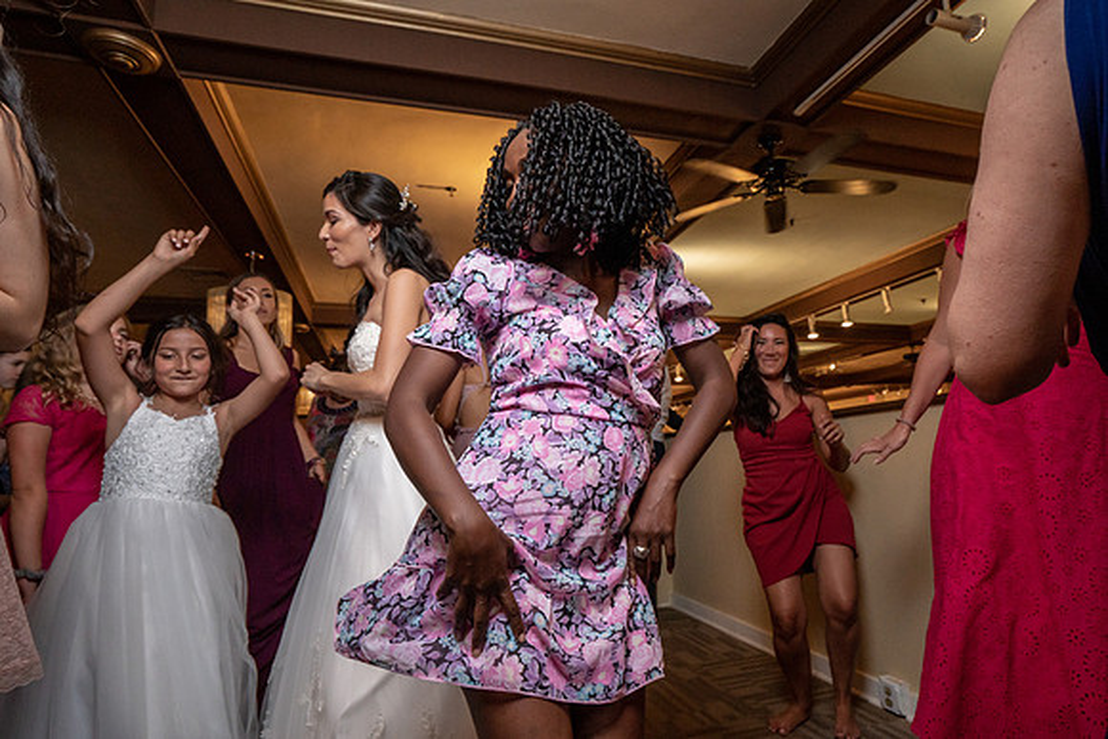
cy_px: 362
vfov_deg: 63.2
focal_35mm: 20
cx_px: 601
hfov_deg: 85.2
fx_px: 601
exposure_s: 1/200
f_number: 5.6
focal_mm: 18
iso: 2000
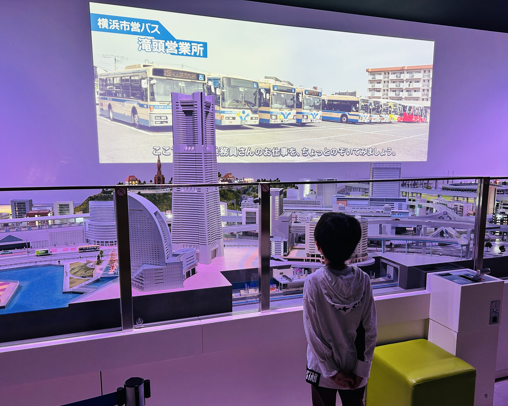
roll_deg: -0.1
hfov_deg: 60.4
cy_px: 217
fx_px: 436
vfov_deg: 49.9
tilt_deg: -8.4
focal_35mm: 29
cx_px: 273
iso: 100
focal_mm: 5.7
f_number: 1.5
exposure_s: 1/60
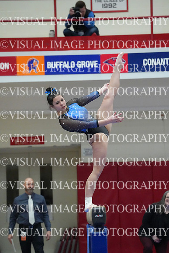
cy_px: 126
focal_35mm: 173
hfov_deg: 7.9
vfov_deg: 11.9
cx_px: 84
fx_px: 1217
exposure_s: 1/1250
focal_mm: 173
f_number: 4
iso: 16000
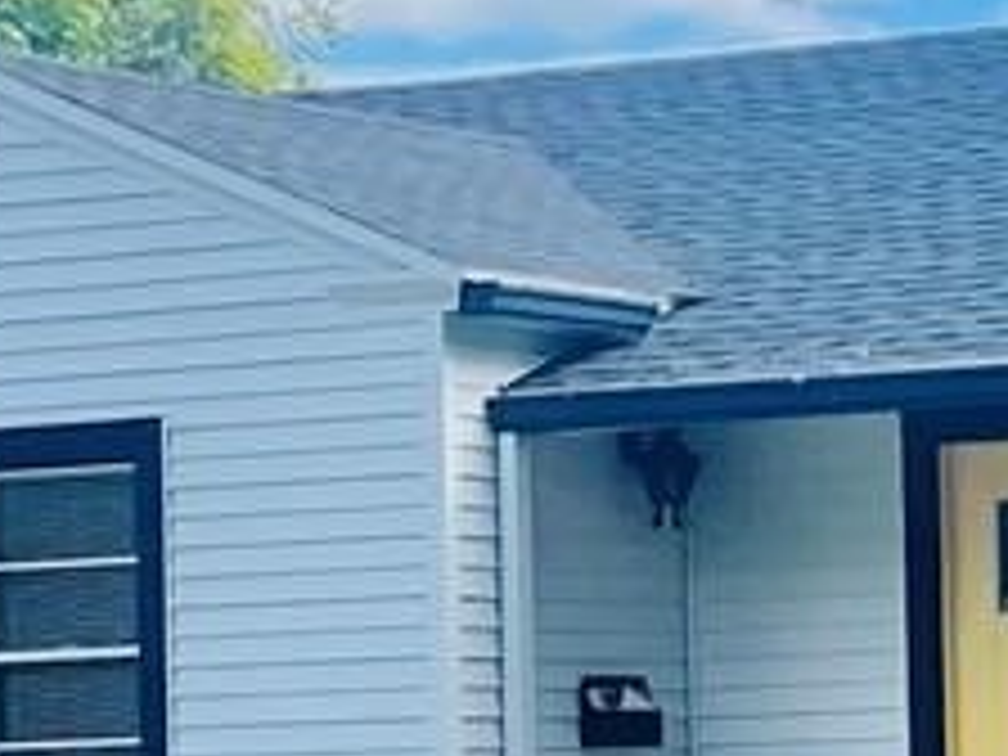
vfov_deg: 8.0
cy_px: 490
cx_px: 1372
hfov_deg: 10.4
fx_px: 5416
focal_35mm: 186
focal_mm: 5.1
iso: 32
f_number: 1.6
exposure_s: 1/1387
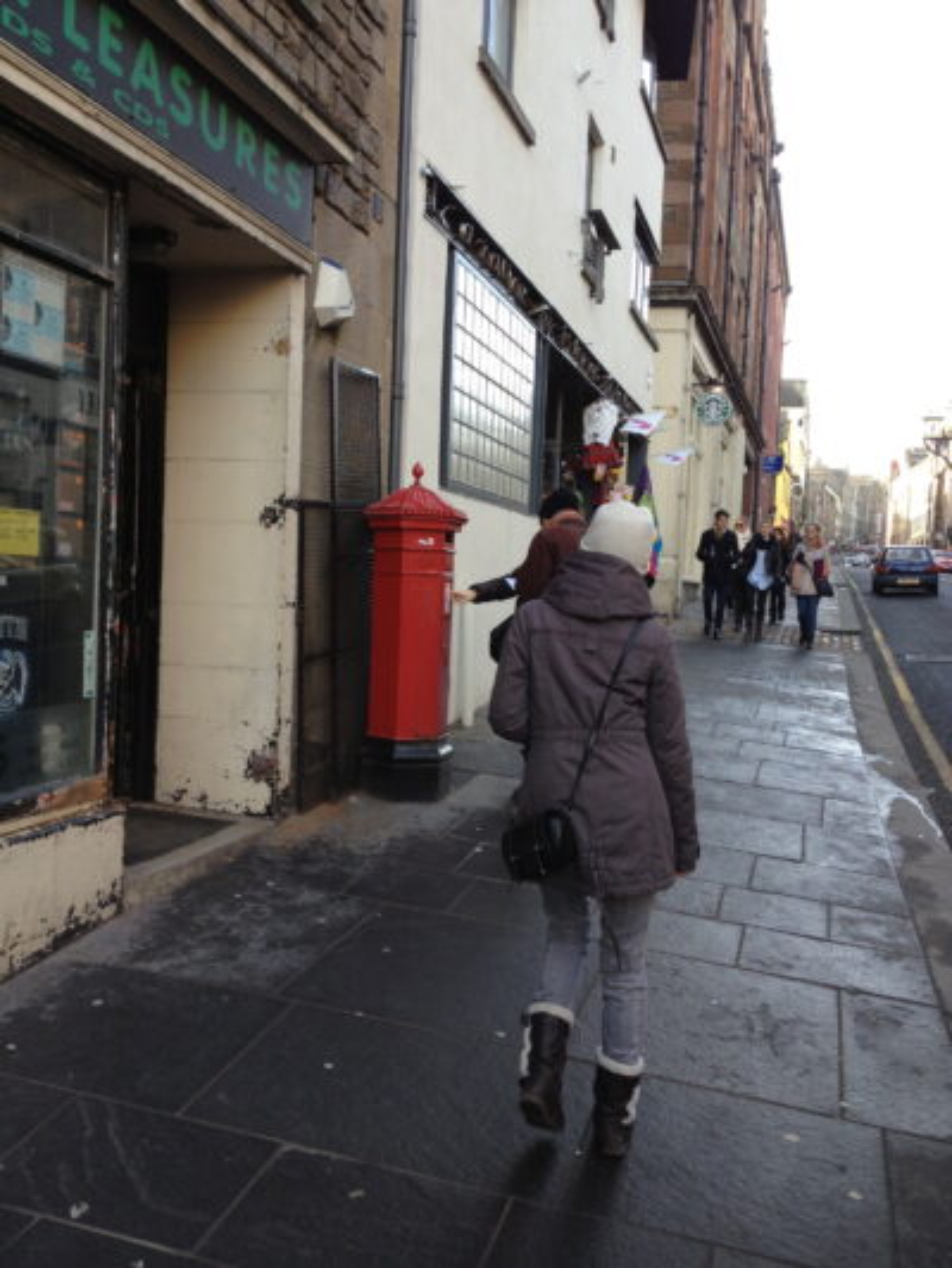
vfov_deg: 52.6
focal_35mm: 35
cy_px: 634
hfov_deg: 40.7
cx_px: 476
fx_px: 1283
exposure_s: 1/130
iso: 50
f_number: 2.4
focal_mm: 4.28
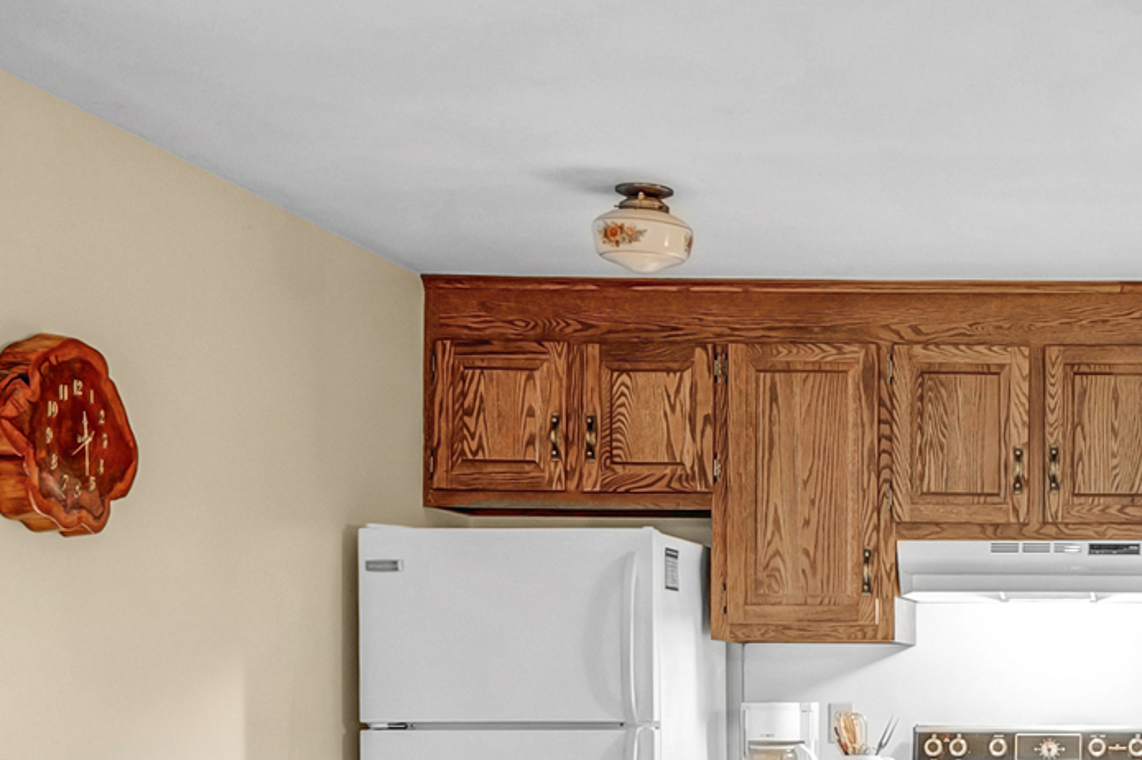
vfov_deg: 20.9
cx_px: 1326
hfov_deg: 28.7
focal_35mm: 62
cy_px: 818
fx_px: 1966
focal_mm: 14
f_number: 7.1
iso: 320
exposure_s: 1/3.33
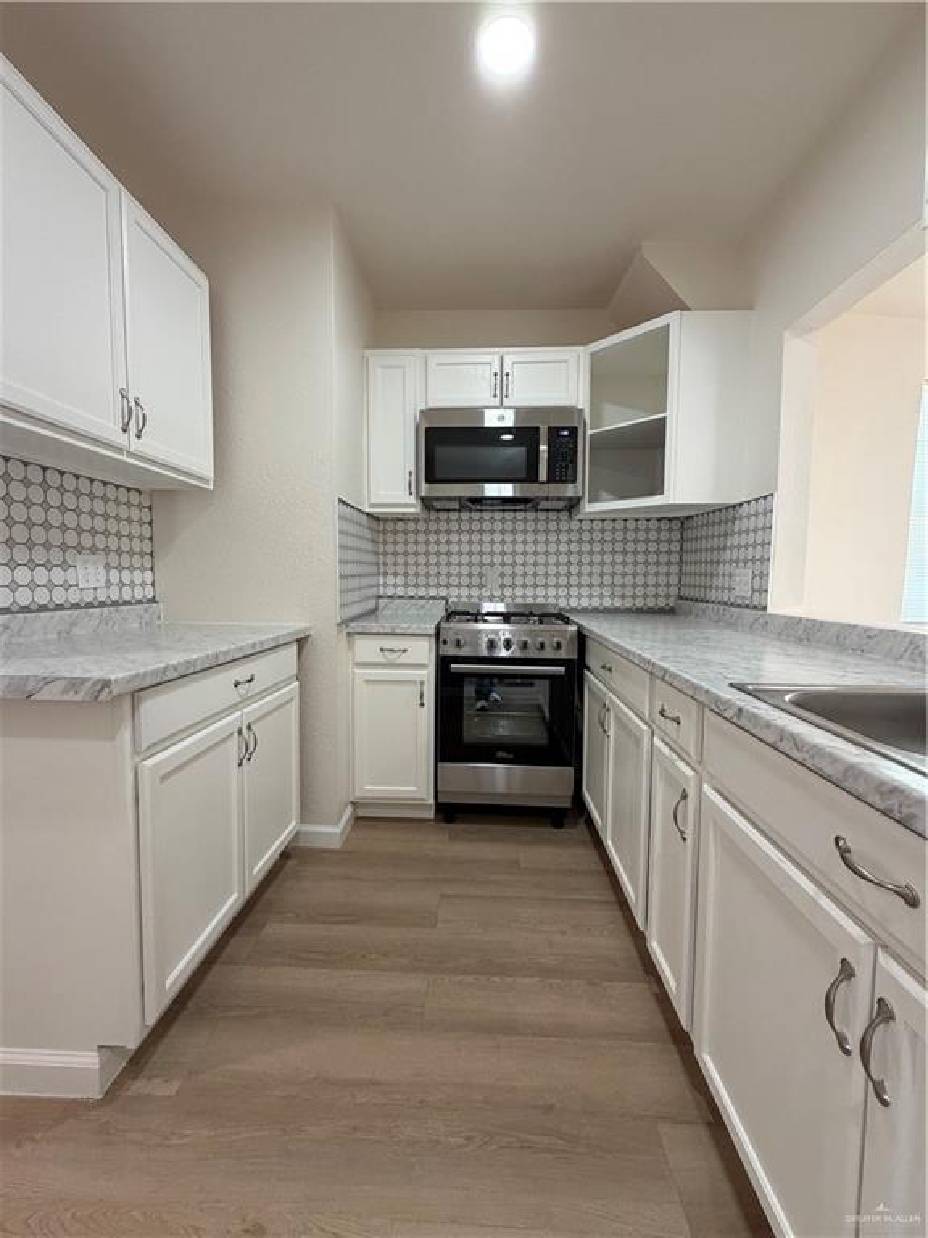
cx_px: 464
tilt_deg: -5.6
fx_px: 500
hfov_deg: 85.7
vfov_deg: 102.1
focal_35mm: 14
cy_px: 619
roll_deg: -0.9
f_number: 2.2
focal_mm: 2.22
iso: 250
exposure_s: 1/121
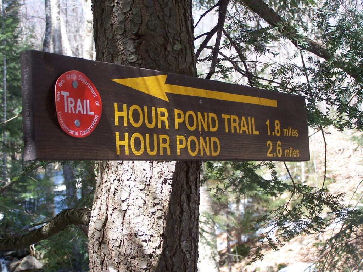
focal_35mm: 67
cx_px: 182
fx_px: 703
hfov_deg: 29.0
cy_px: 136
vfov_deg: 21.9
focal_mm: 11.1
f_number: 3.2
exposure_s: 1/160
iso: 80
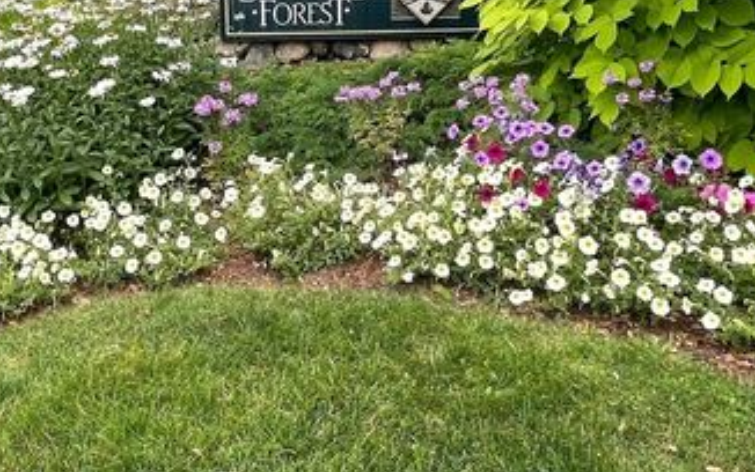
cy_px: 57
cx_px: 252
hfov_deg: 49.5
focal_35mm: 39
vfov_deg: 31.4
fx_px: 803
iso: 40
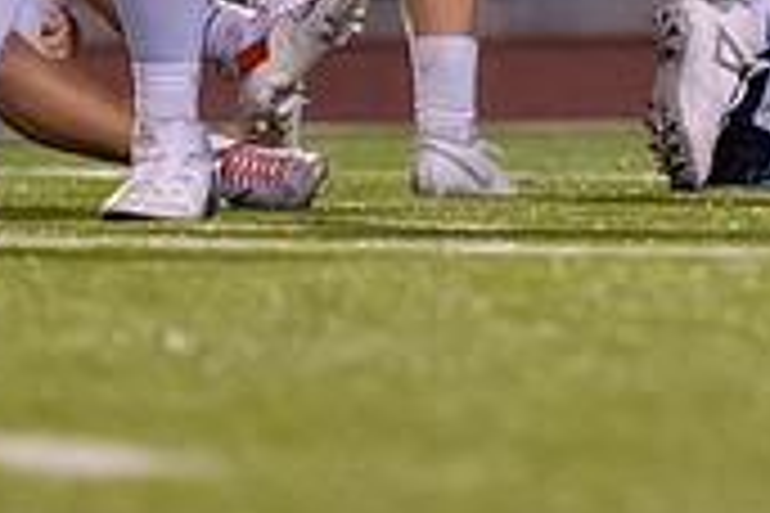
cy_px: -426
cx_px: 1011
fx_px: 24959
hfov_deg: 1.8
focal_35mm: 1167
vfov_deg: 1.2
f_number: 1.8
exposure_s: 1/1000
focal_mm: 135
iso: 1600
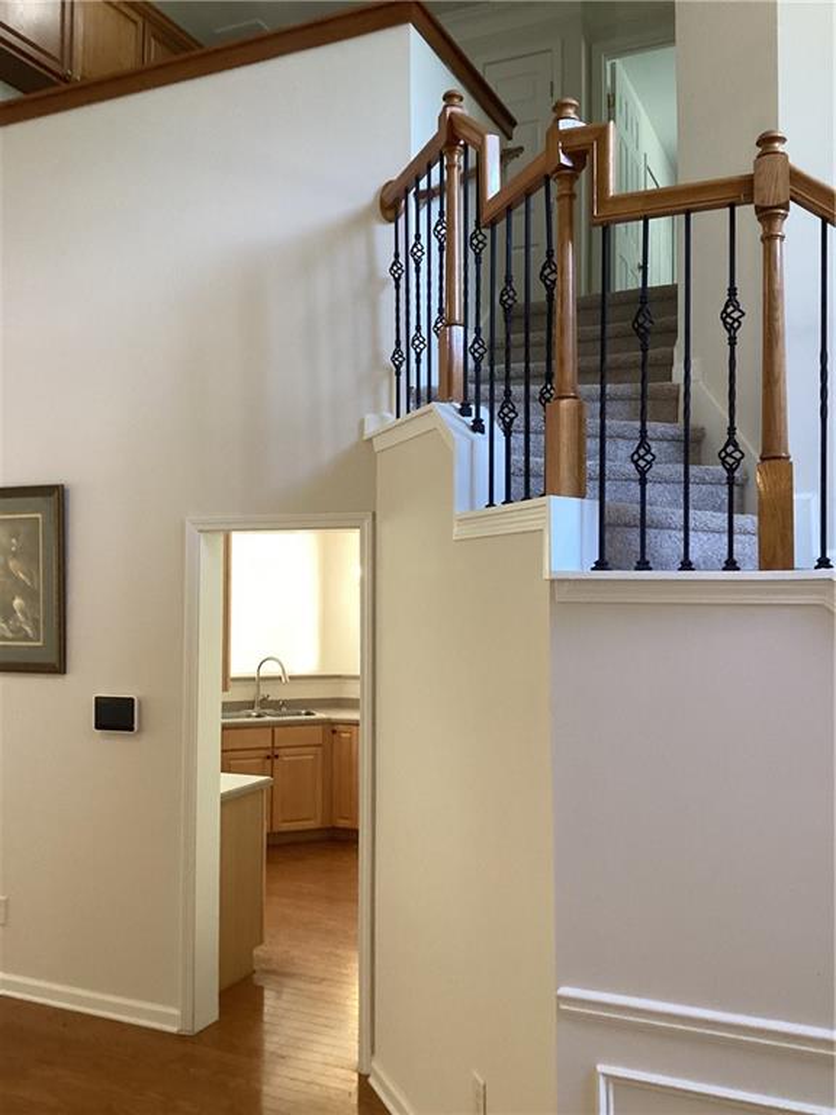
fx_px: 998
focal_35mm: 31
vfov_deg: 58.4
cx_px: 418
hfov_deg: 45.4
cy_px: 558
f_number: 2.4
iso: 200
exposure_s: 1/60
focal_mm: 3.3
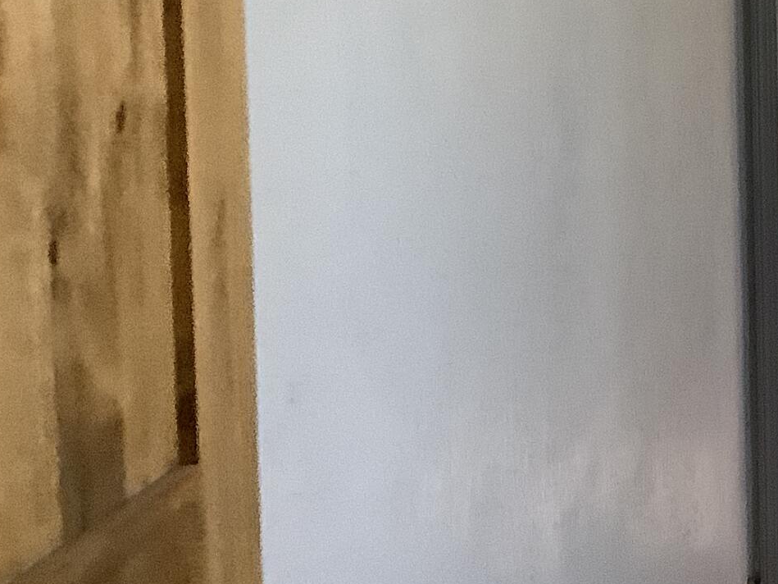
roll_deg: +1.7
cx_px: 1101
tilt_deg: -8.8
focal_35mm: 98
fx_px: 2203
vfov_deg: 15.0
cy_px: 153
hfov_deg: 18.2
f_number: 2.4
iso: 320
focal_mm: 3.3
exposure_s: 1/33
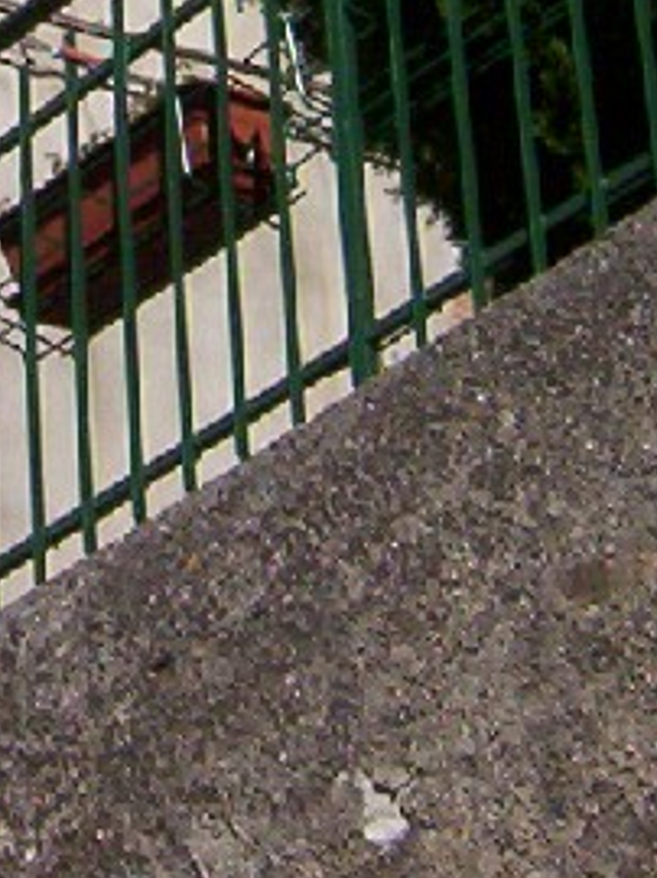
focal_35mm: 158
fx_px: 4005
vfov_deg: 11.8
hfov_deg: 9.1
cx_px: -426
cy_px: -556
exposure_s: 1/1701
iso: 100
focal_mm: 5.54
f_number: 5.24
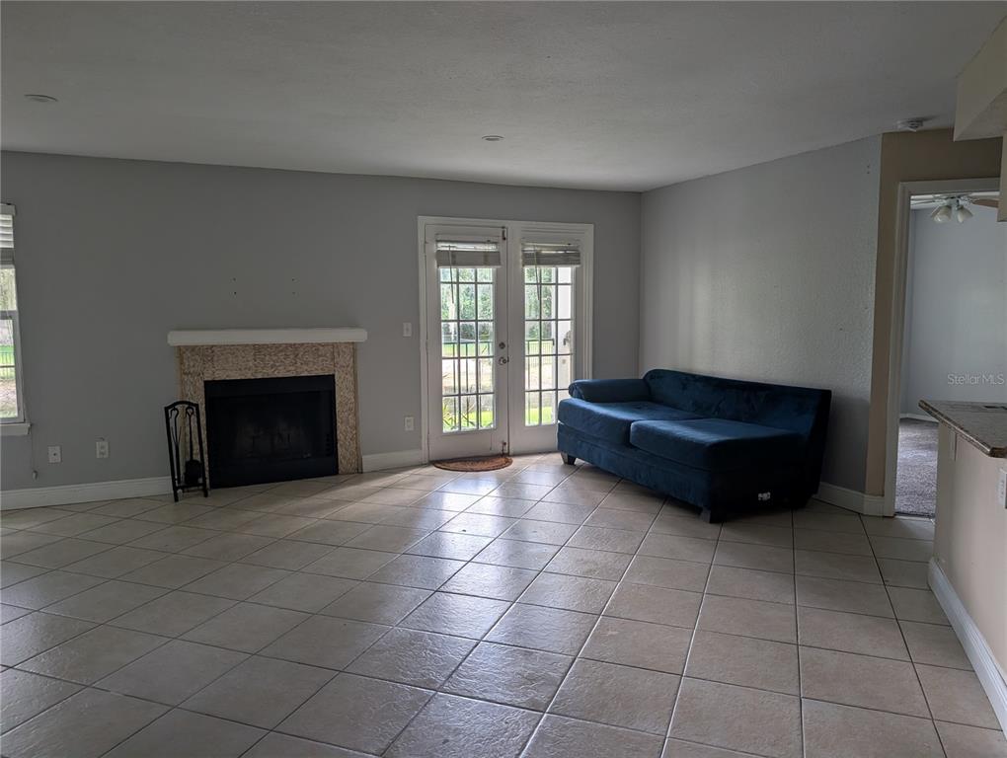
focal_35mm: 24
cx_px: 504
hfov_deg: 71.5
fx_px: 699
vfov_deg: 56.9
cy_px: 379
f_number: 1.68
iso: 28
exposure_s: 1/23.8
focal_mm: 6.9
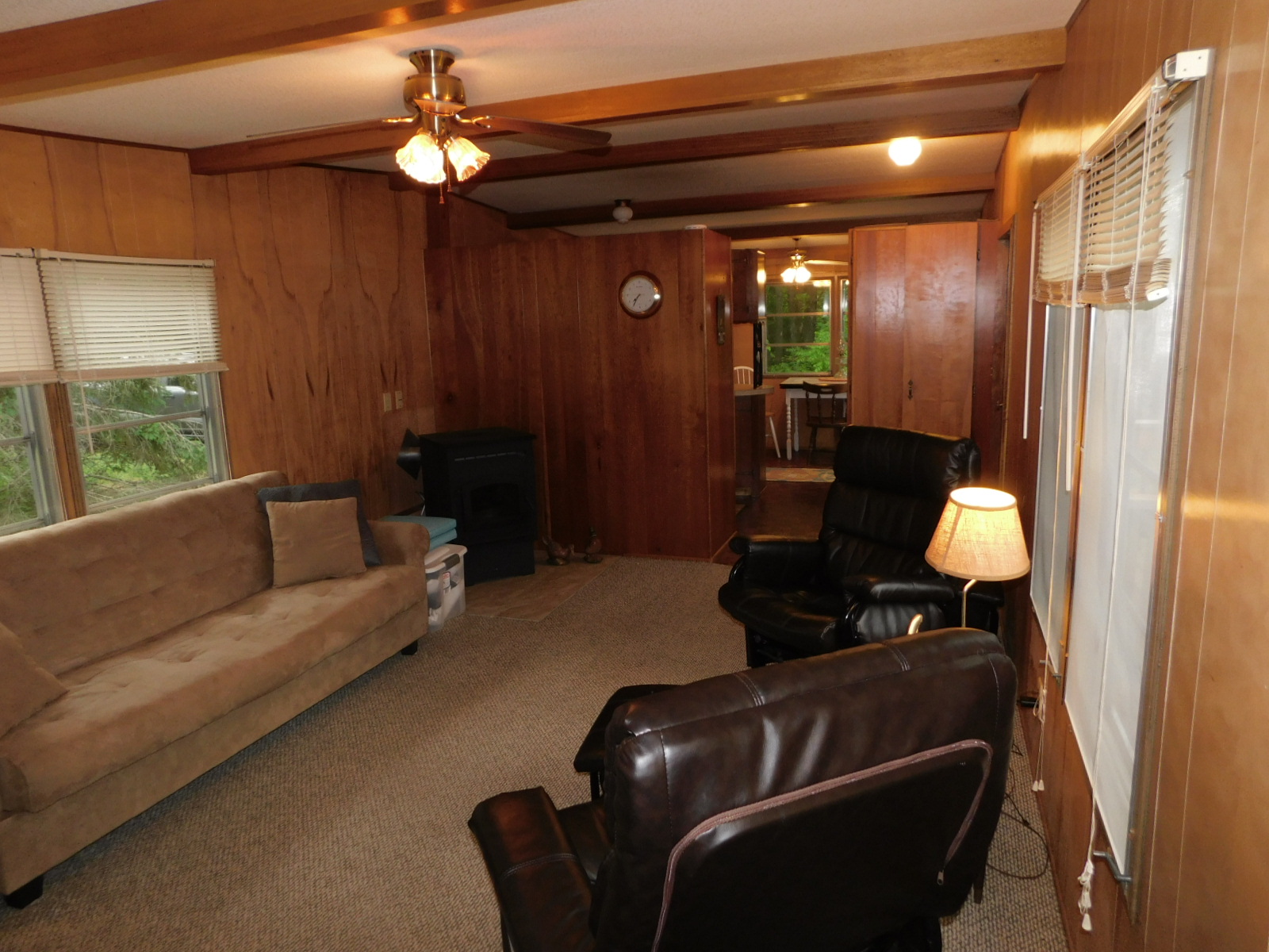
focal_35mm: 23
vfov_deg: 58.9
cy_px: 476
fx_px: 843
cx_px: 634
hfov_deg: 73.9
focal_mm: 4
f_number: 3
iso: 200
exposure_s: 1/30
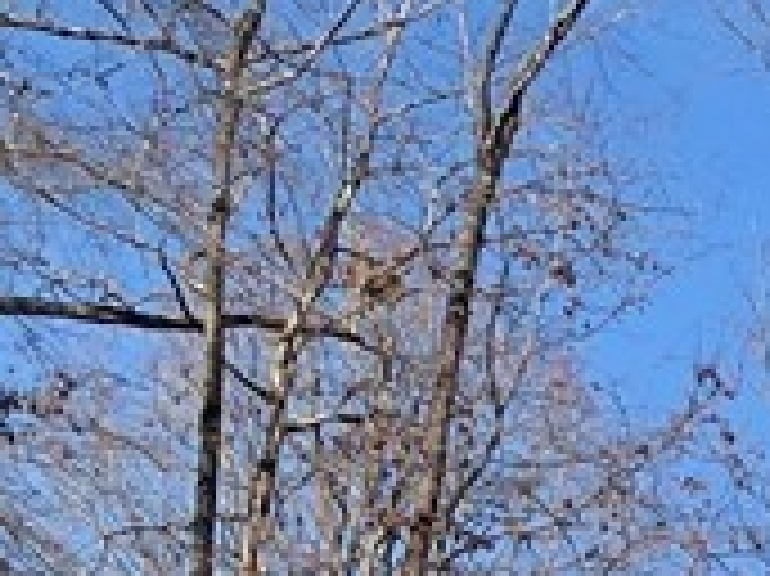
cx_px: 2098
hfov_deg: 9.8
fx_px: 3734
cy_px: 1233
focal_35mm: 168
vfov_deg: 8.3
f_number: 1.8
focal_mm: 3.99
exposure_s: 1/1919
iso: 20
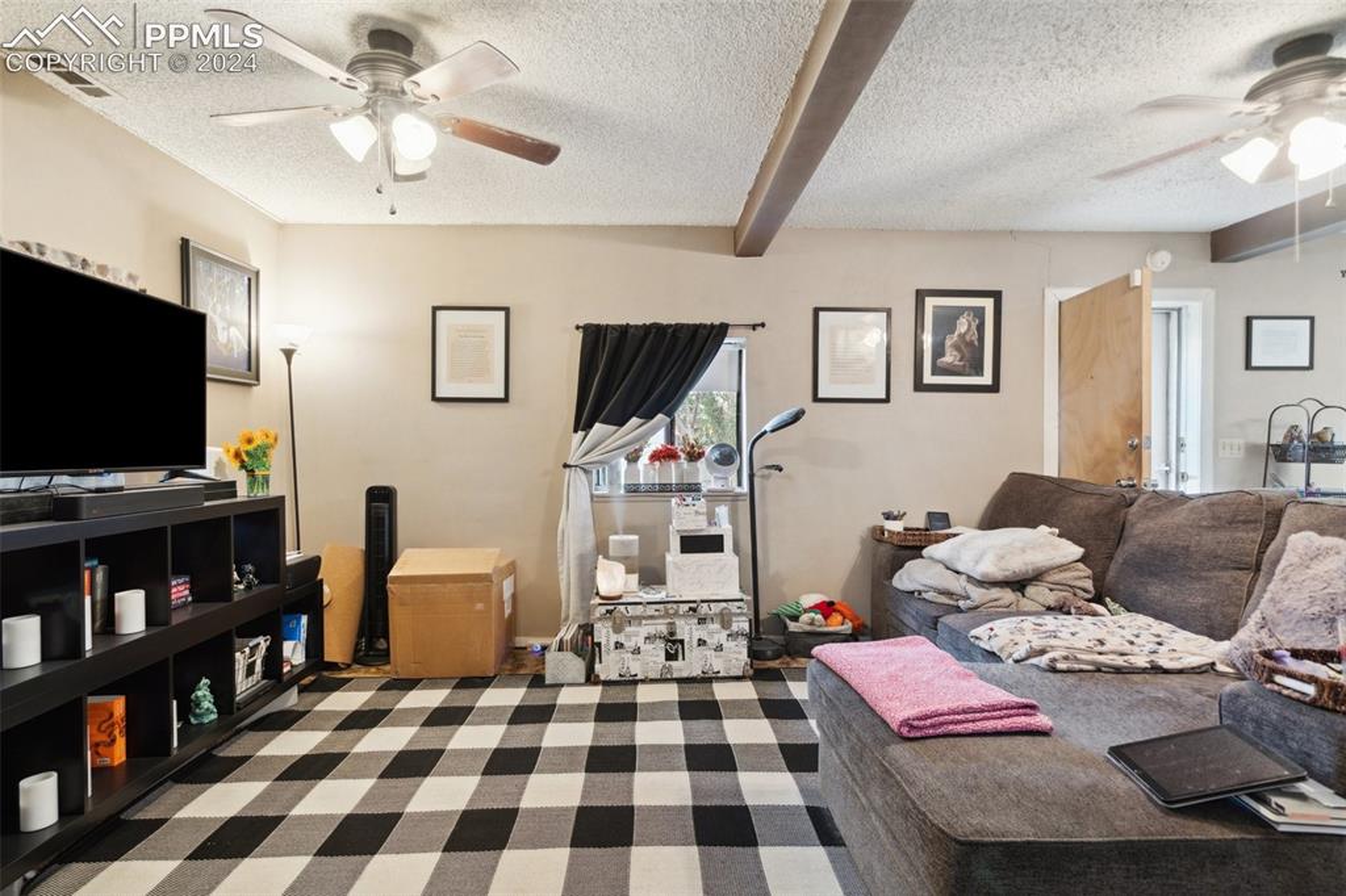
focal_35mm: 17
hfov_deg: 93.3
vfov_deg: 70.4
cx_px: 673
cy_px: 448
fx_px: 635
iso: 2500
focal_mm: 17
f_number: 7.1
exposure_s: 1/25
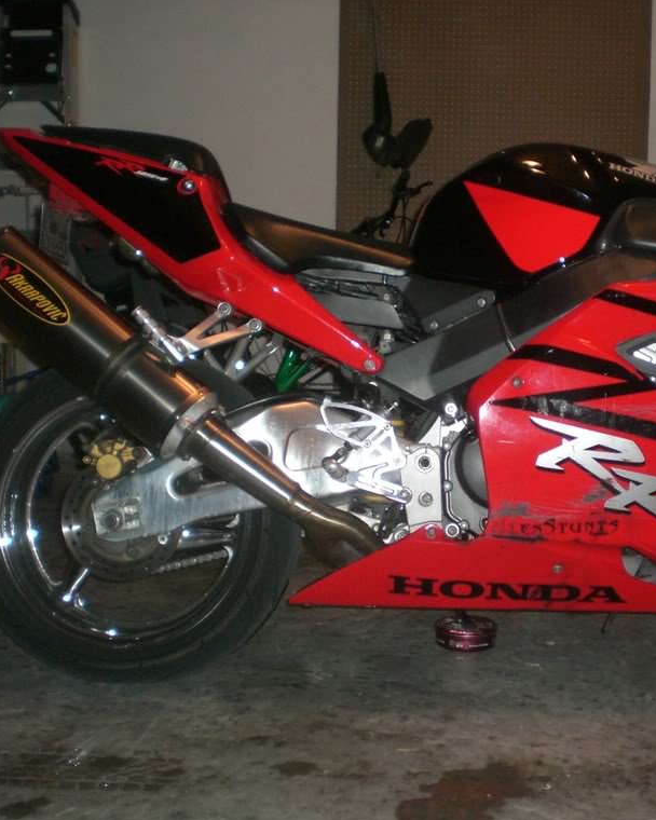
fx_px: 1213
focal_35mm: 50
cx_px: 496
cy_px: 412
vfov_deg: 37.3
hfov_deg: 29.7
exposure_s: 1/60
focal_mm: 6.3
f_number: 3.1
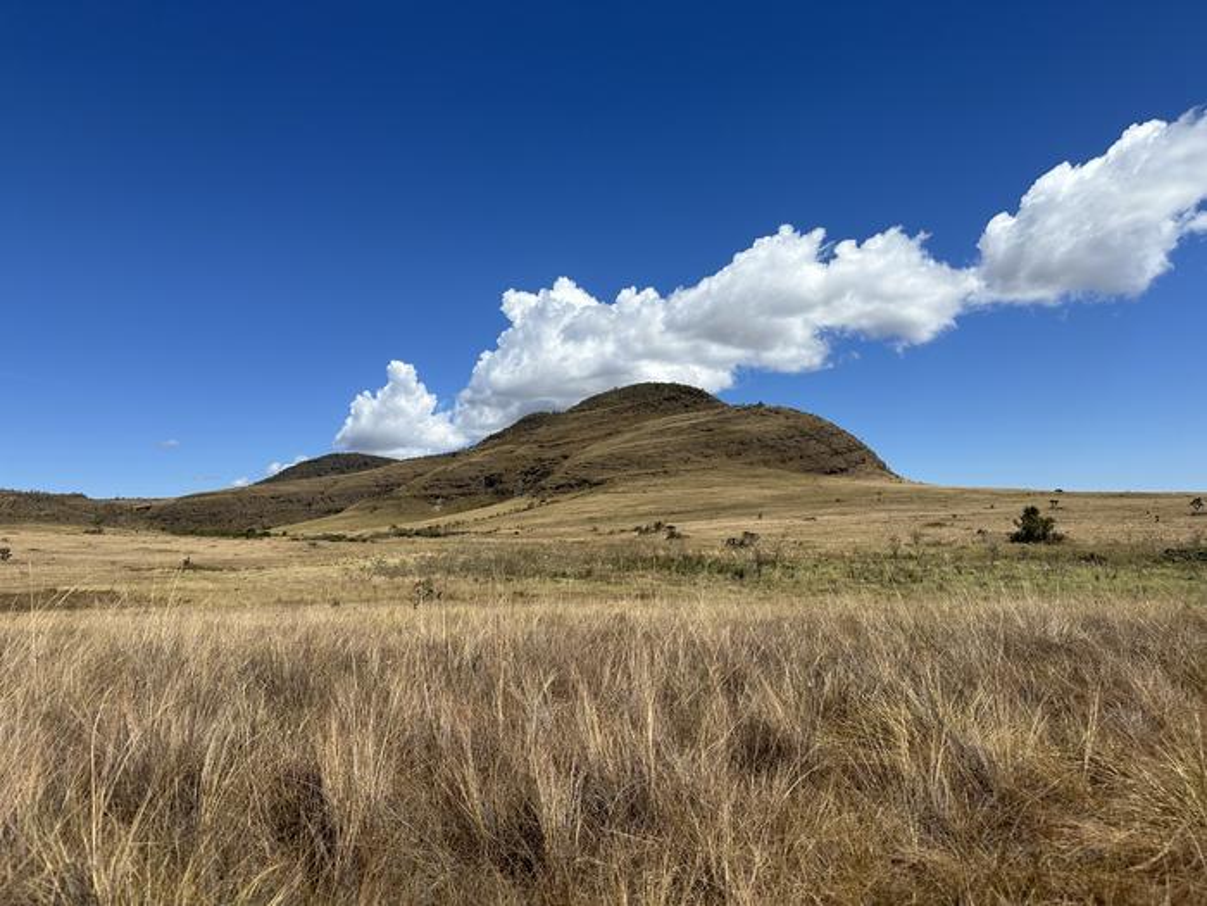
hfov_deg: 71.6
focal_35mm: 24
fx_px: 837
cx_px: 604
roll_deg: +2.1
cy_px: 453
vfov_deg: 56.8
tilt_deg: +5.4
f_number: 1.78
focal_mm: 6.86
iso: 80
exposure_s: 1/6623
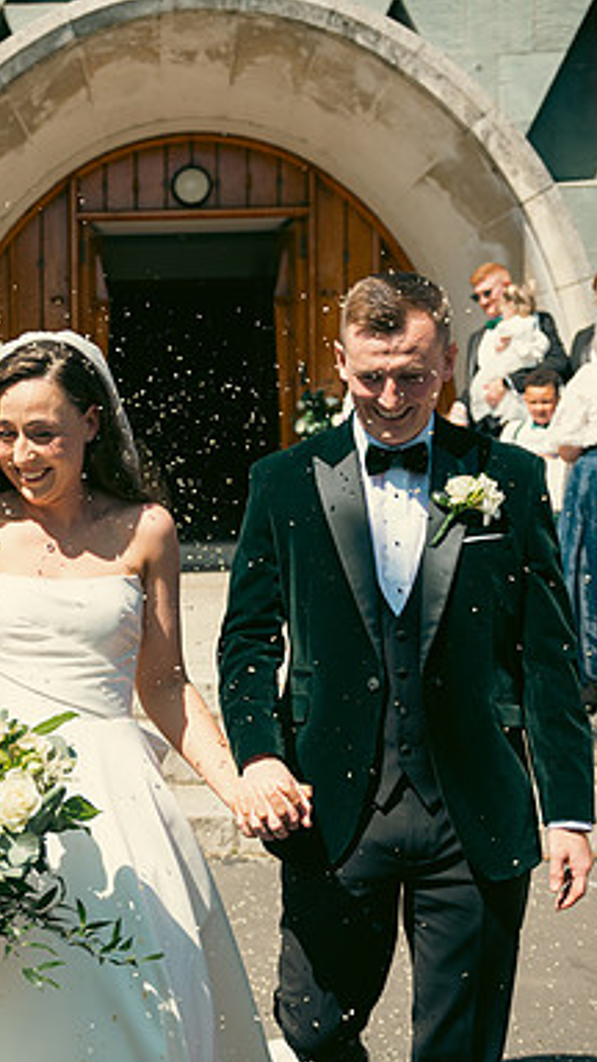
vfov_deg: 42.1
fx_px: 1379
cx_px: 33
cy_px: 532
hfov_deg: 23.6
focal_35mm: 49
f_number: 3.5
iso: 100
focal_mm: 31
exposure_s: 1/1000
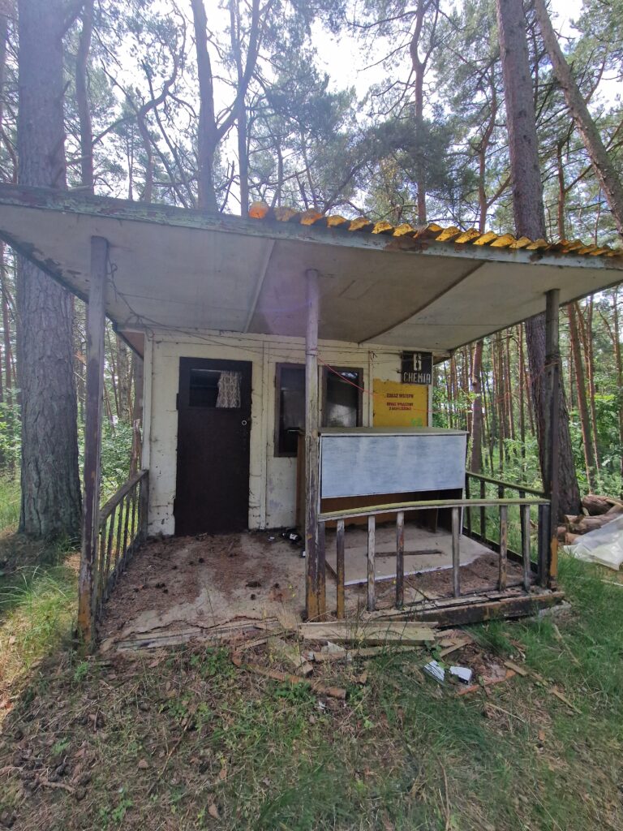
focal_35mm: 13
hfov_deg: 89.9
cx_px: 312
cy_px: 416
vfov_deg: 106.2
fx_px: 312
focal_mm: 2.2
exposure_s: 1/483
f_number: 2.2
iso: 50
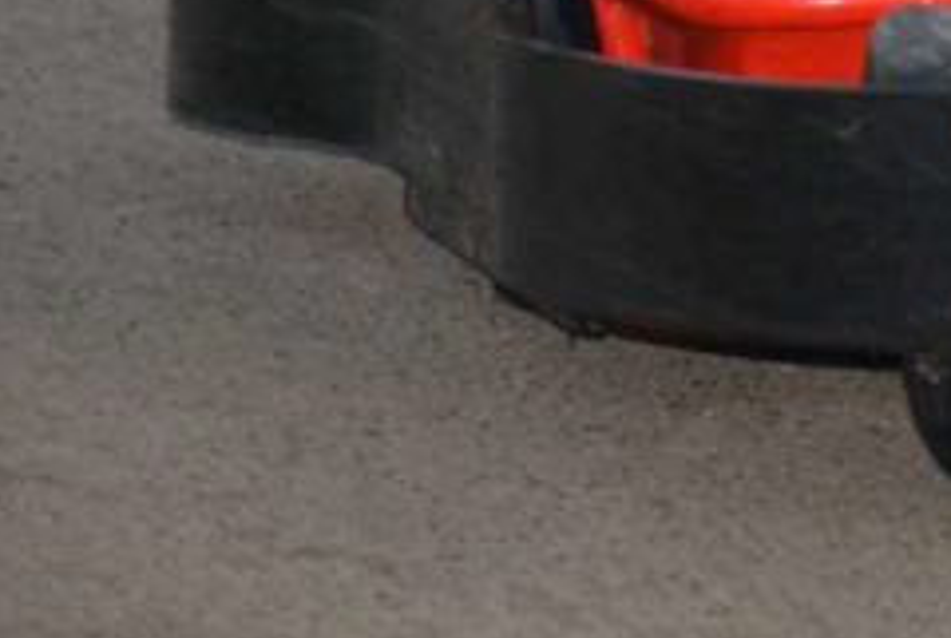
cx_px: 1795
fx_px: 19611
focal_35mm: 741
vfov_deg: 1.9
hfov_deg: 2.8
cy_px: -509
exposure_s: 1/200
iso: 1250
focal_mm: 116
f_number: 5.6
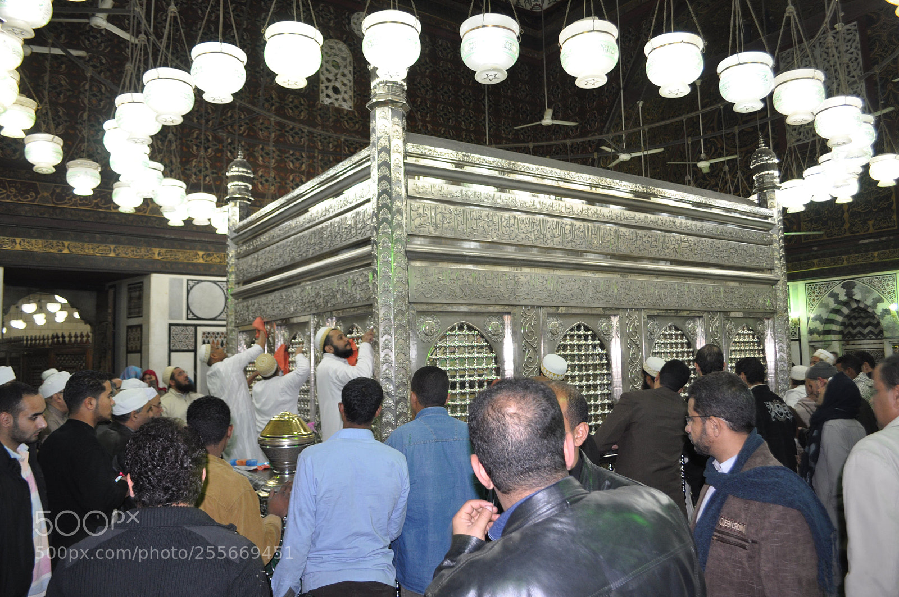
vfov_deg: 47.8
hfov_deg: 67.4
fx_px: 673
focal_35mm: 27
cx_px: 450
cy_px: 298
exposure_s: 1/15
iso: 400
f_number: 3.5
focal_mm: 18
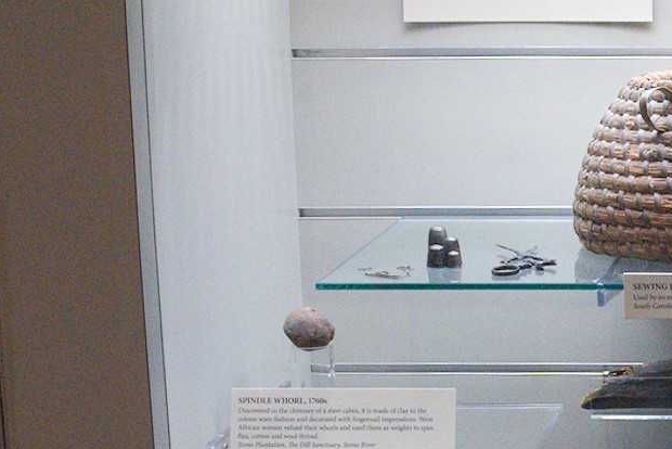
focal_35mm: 100
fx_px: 1867
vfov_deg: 13.5
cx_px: 986
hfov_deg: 18.3
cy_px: 445
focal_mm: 31
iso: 10000
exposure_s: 1/80
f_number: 13
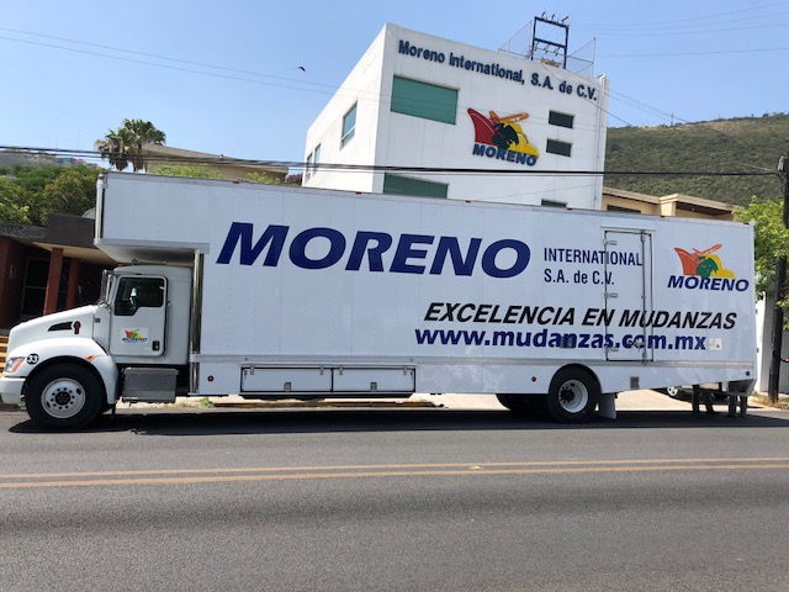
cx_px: 394
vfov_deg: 49.7
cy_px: 296
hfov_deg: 63.4
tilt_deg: +3.0
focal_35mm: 28
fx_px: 638
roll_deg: -5.5
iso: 20
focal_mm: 4
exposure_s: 1/1779
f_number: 1.8
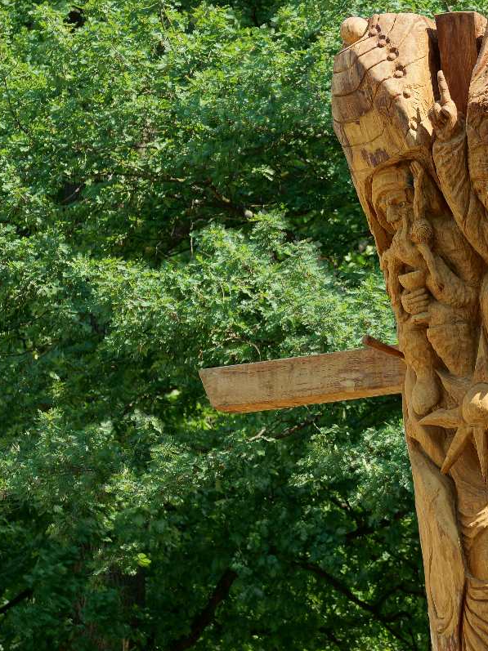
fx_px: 4496
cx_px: 432
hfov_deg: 6.2
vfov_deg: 8.3
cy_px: 325
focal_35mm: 239
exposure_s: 1/200
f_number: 4.5
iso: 100
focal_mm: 110
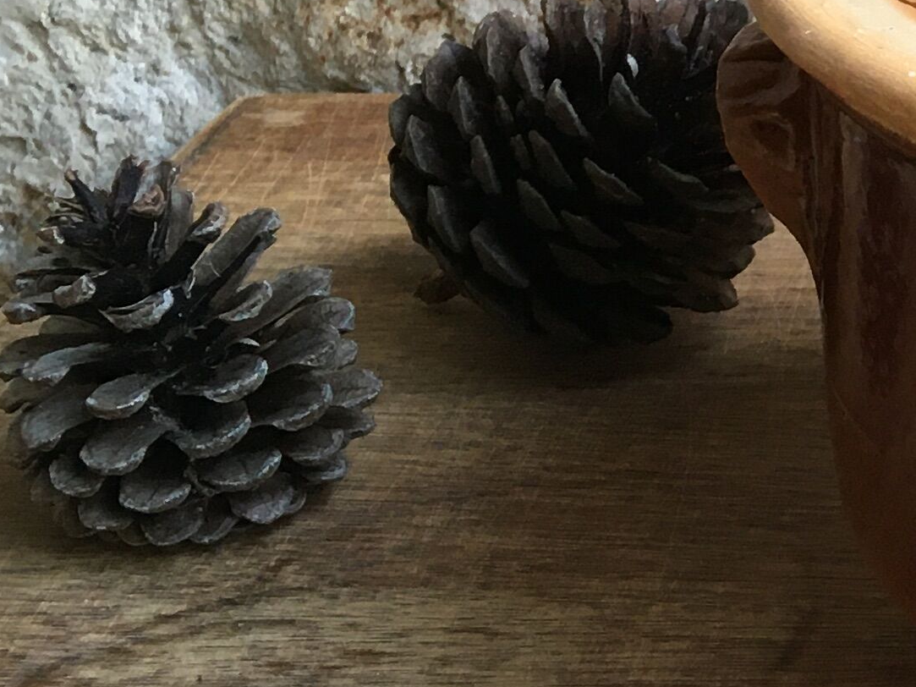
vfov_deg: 13.5
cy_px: -31
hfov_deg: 16.7
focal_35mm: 108
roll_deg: +0.6
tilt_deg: -15.2
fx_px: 2858
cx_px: 1349
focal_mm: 4.15
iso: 50
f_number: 2.2
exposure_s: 1/33
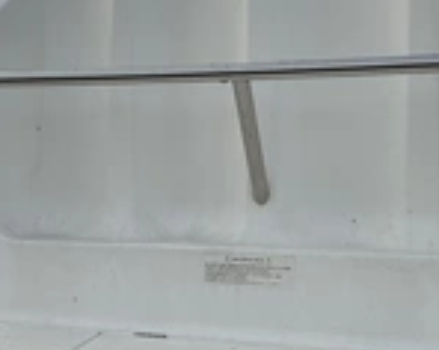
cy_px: 160
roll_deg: +2.6
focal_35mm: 74
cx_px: -27
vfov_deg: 20.7
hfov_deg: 24.3
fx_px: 960
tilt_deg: +1.6
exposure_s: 1/3322
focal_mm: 3
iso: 25
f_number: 1.8
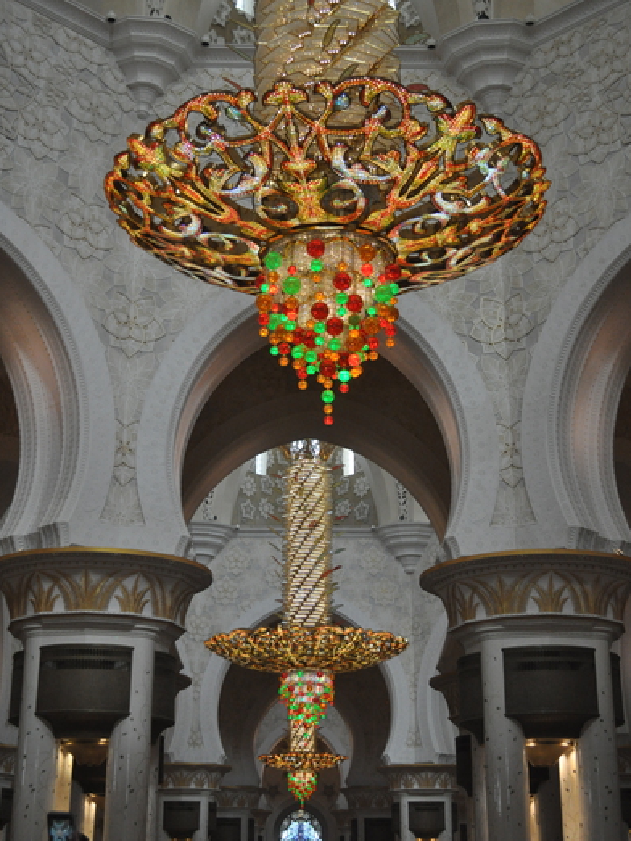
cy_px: 361
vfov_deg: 36.1
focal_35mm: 53
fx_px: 1287
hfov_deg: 27.5
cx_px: 316
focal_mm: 32
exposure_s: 1/320
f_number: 4.8
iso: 1600
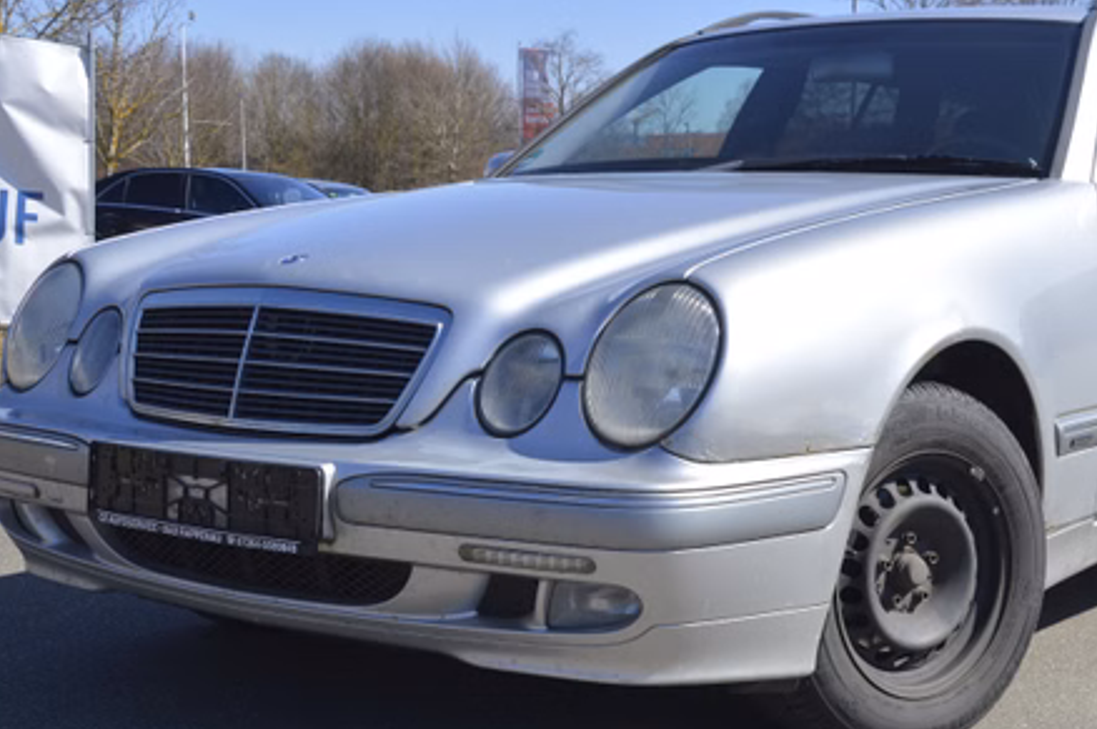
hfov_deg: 34.9
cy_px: 411
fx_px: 1735
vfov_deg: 23.7
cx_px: 699
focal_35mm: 57
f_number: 8
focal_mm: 26
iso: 100
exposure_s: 1/250
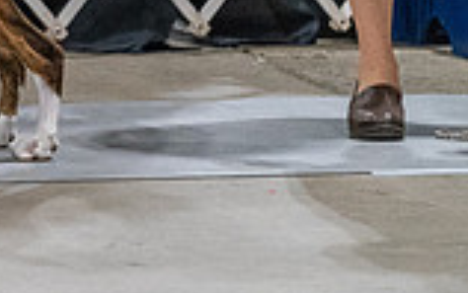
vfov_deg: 1.8
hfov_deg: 2.8
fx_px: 9573
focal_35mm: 750
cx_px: -275
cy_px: -179
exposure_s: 1/250
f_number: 3.5
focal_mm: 200
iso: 6400
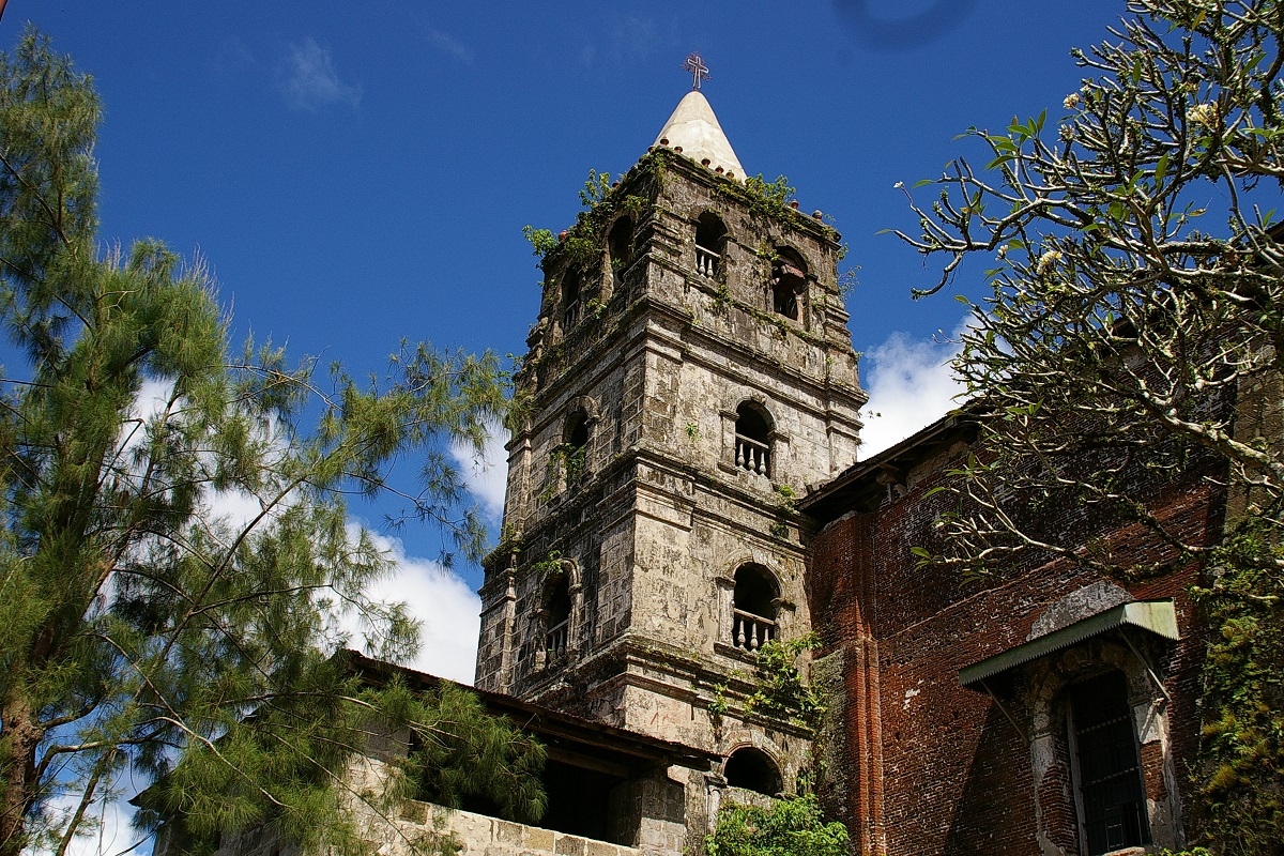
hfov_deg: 53.1
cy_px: 428
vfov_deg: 36.9
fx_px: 1284
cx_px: 642
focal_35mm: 36
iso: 200
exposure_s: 1/500
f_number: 8
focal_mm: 24
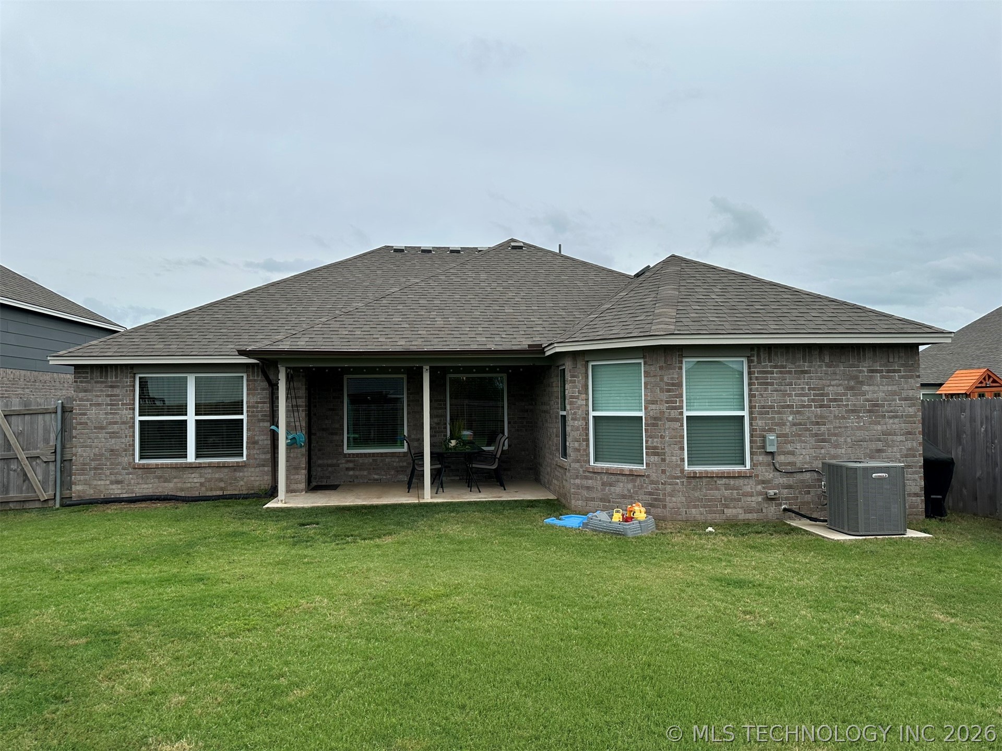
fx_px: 695
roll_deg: +0.1
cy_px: 376
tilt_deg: +2.1
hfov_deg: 71.6
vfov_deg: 56.8
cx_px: 501
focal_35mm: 24
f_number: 1.78
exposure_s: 1/2732
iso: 80
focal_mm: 6.86
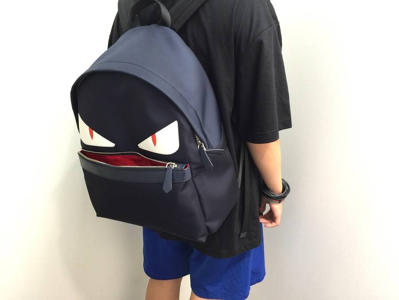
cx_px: 200
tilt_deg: -19.2
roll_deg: -2.8
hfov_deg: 61.7
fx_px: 334
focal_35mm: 29
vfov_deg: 48.2
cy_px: 150
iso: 40
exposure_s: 1/17
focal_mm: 4.15
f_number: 2.2
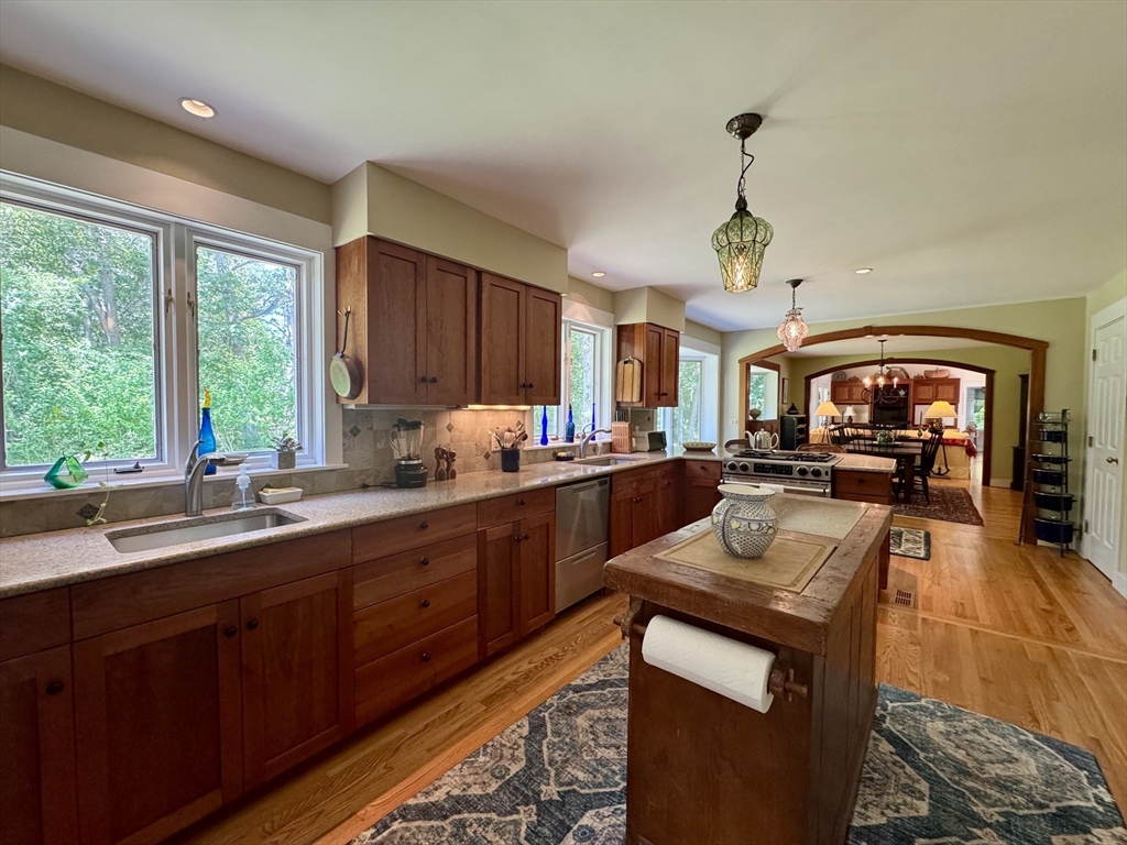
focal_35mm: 14
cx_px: 564
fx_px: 456
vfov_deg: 85.7
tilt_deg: -1.8
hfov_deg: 102.1
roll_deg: -0.4
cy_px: 422
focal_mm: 2.22
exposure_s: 1/120
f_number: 2.2
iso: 320
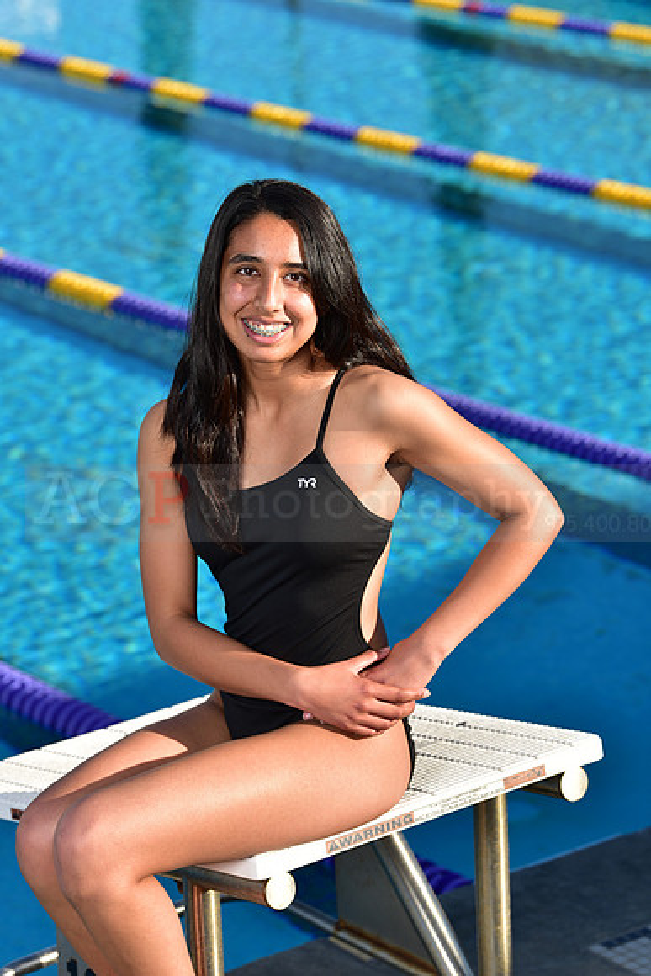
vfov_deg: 16.4
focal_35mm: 125
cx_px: 326
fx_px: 3388
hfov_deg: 11.0
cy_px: 488
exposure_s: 1/250
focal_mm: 125
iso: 64
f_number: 5.6
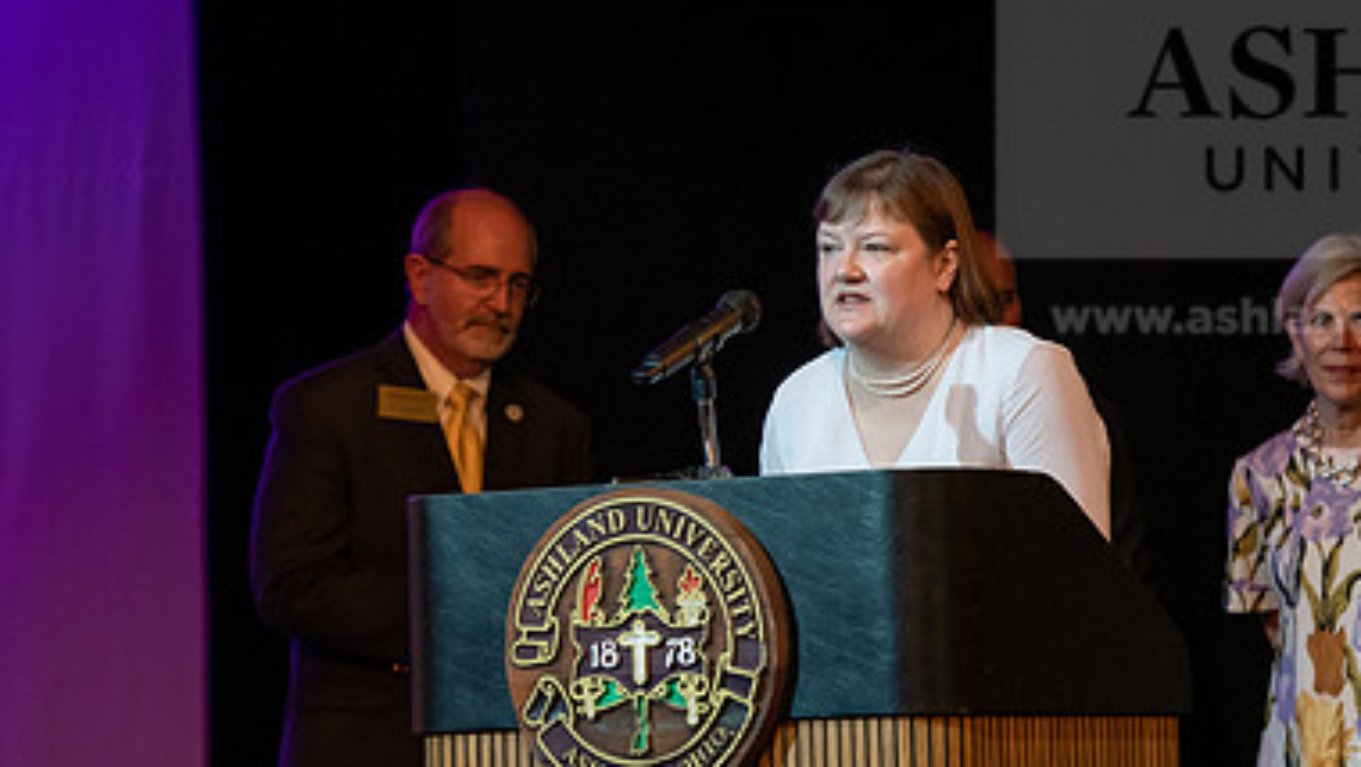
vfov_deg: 5.8
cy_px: 392
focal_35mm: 208
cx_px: 888
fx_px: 7508
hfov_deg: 10.3
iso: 2000
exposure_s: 1/250
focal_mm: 130
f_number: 4
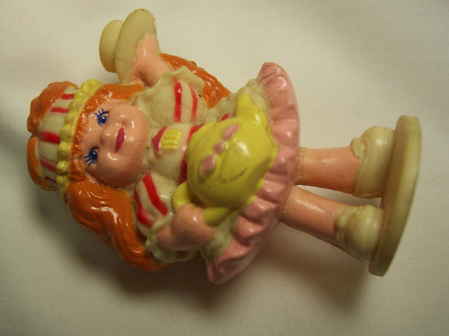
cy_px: 168
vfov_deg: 38.7
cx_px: 224
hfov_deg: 50.1
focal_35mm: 37
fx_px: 480
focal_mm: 5.6
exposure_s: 1/125
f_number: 2.8
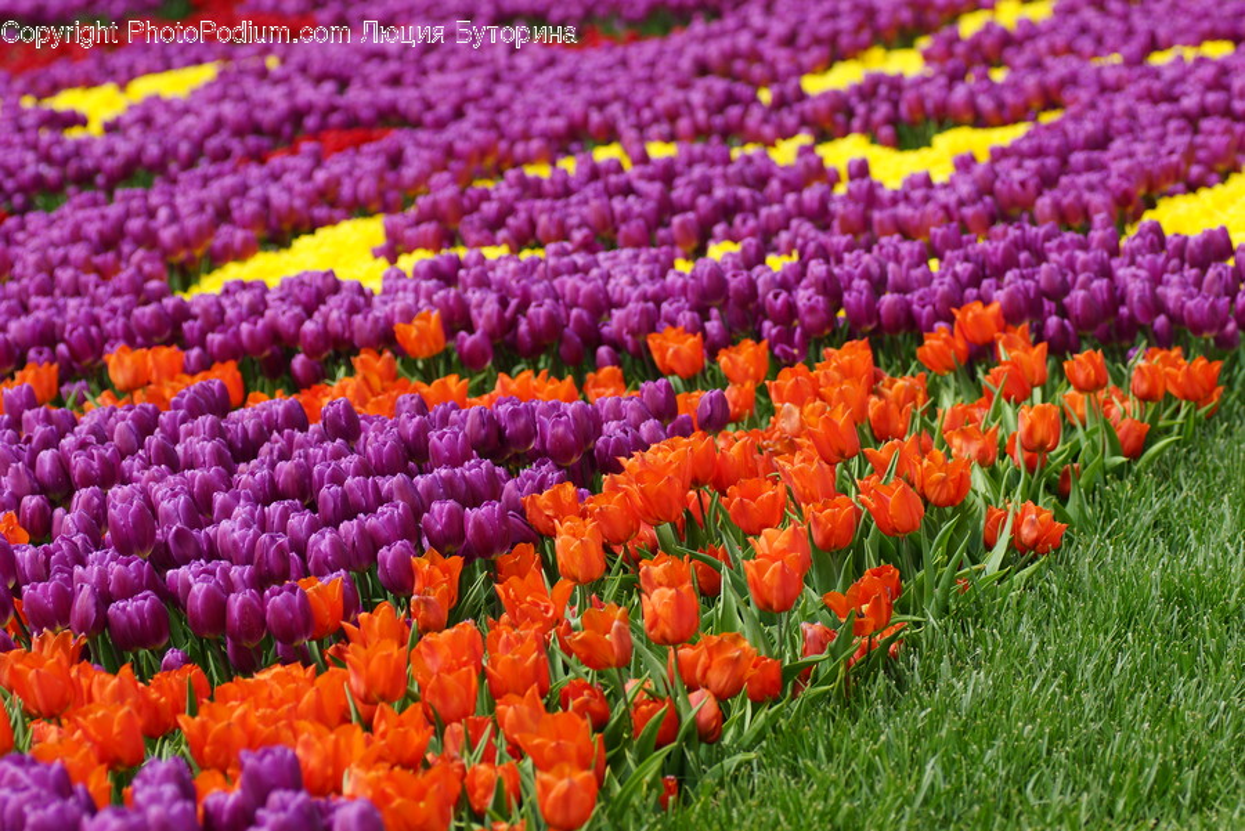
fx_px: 4671
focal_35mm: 135
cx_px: 622
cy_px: 416
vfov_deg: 10.2
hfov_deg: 15.2
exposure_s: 1/500
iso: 100
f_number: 4.5
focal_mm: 90
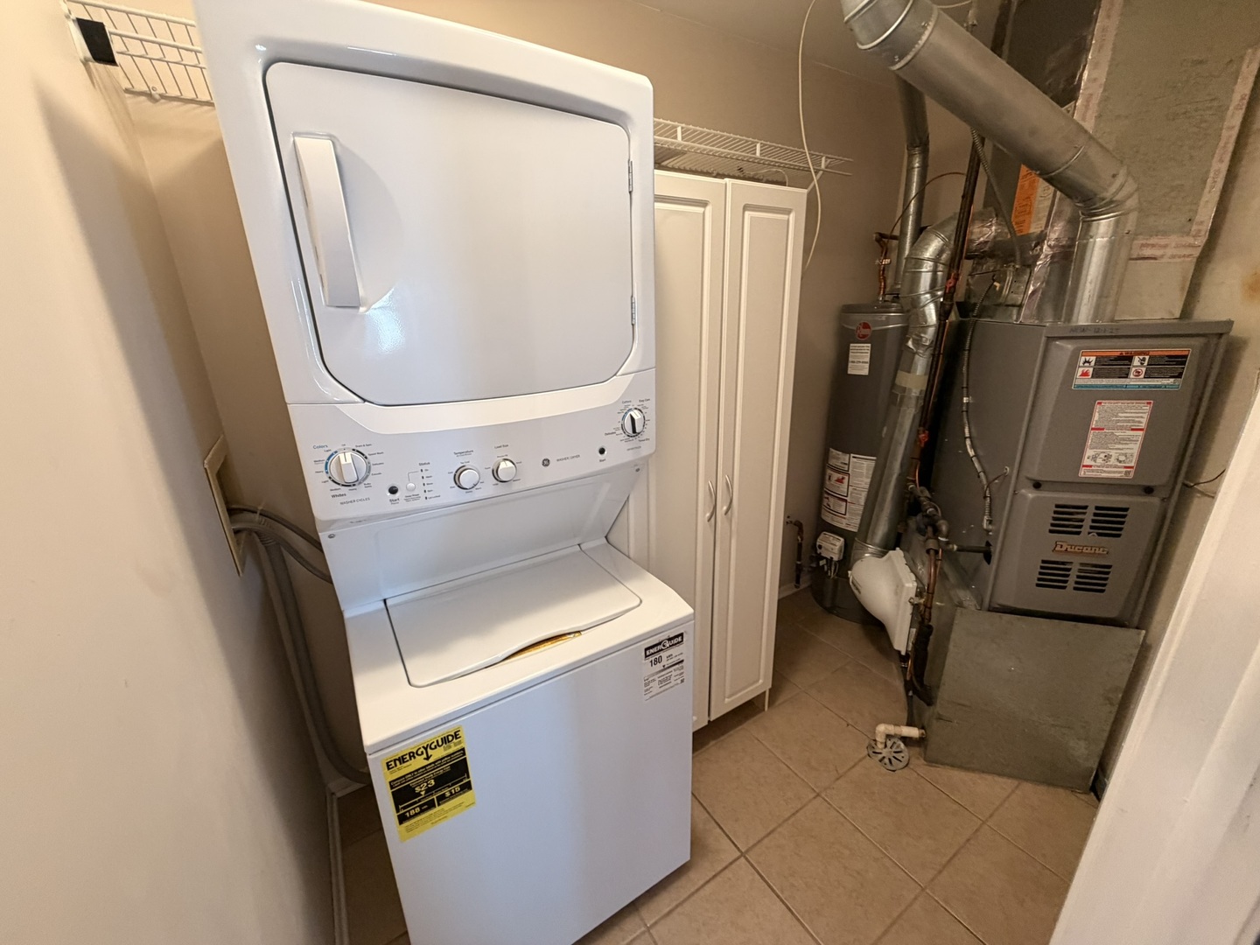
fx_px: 510
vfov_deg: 85.7
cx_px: 630
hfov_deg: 102.1
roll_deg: +2.4
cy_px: 472
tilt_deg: -17.9
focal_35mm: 14
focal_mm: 2.22
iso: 250
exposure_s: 1/60
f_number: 2.2
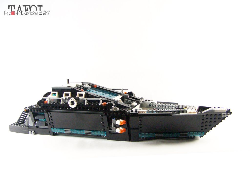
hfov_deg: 49.0
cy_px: 94
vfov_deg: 37.7
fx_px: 274
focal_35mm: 38
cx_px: 125
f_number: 3.6
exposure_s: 1/60
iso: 400
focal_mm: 6.3
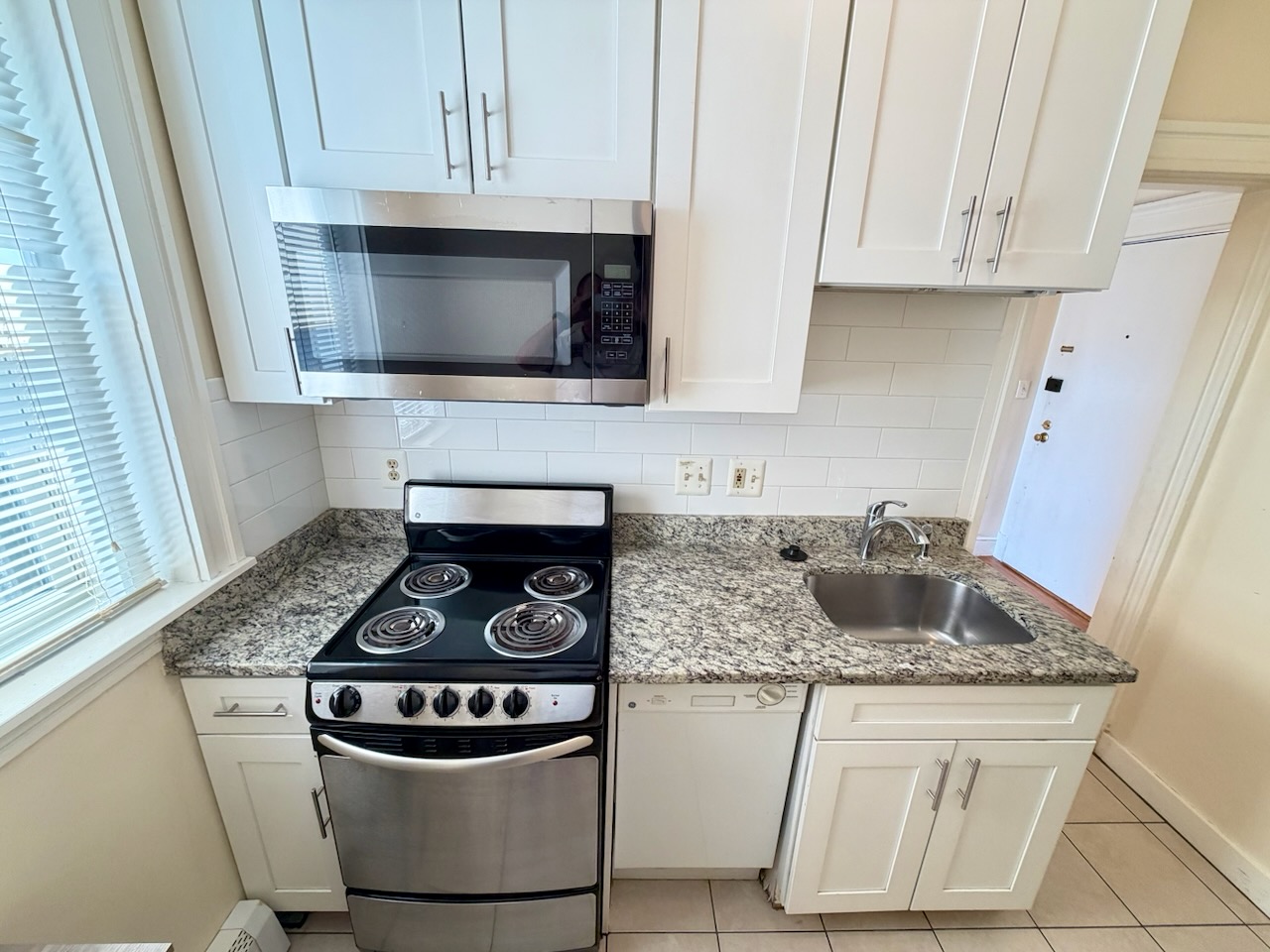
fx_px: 514
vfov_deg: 85.7
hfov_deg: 102.1
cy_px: 476
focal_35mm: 14
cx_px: 635
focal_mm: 2.22
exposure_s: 1/60
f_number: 2.2
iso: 320
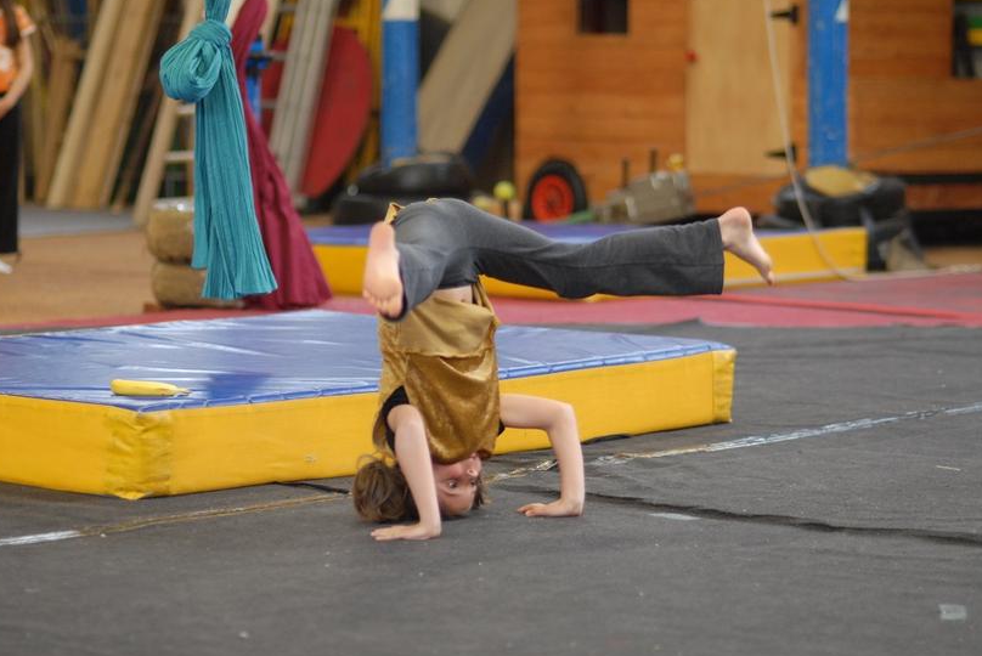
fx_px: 3864
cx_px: 470
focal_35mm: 142
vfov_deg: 9.7
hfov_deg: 14.5
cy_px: 317
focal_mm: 85
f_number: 1.8
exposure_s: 1/40
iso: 400
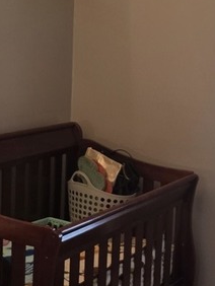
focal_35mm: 88
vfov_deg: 22.2
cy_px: 145
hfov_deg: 16.7
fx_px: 728
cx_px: 158
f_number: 1.7
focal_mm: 6.25
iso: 250
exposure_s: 1/120
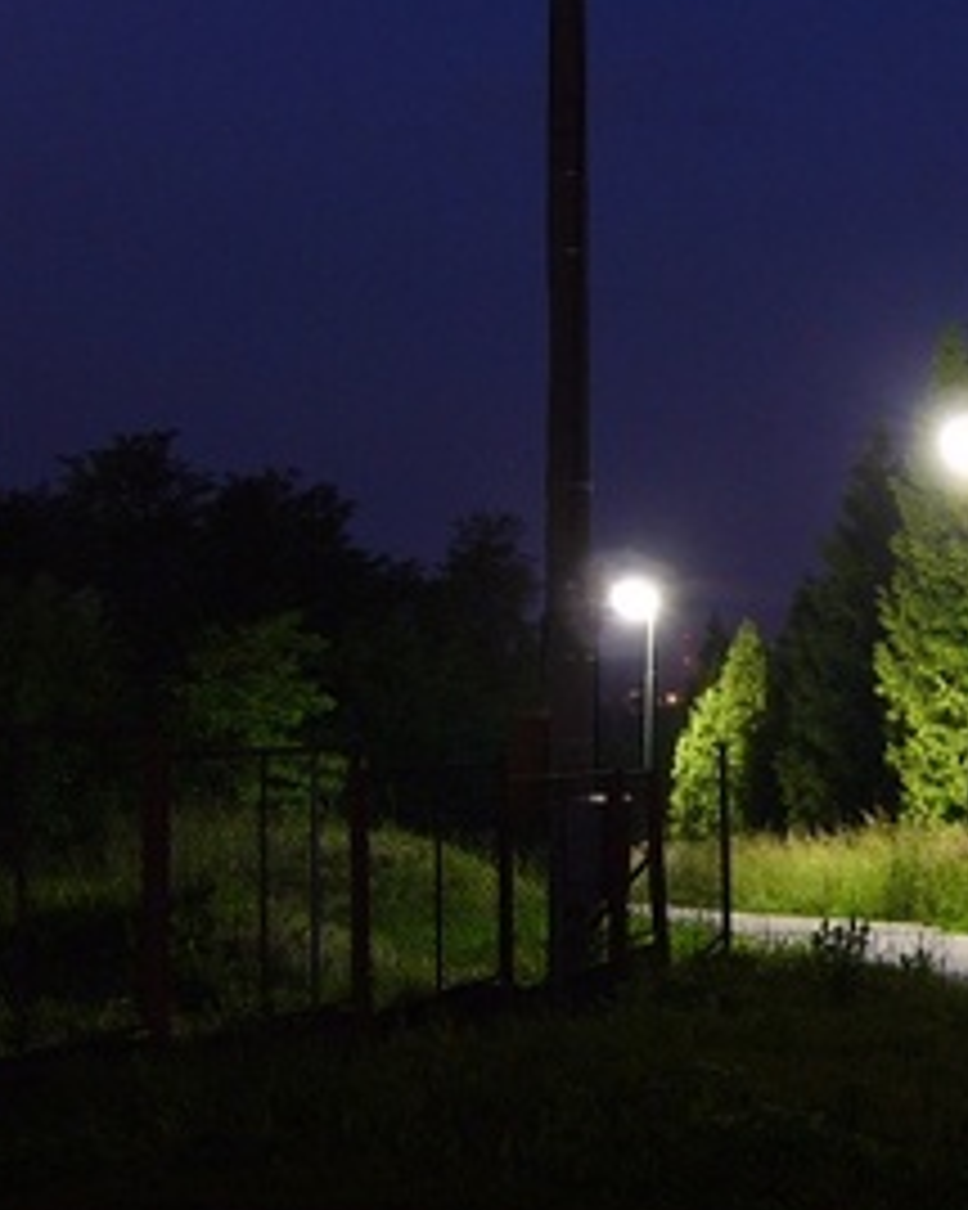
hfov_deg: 17.9
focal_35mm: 82
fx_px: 2938
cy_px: 567
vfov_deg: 23.3
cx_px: 1105
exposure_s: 8
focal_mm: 5.8
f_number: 2.8
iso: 64
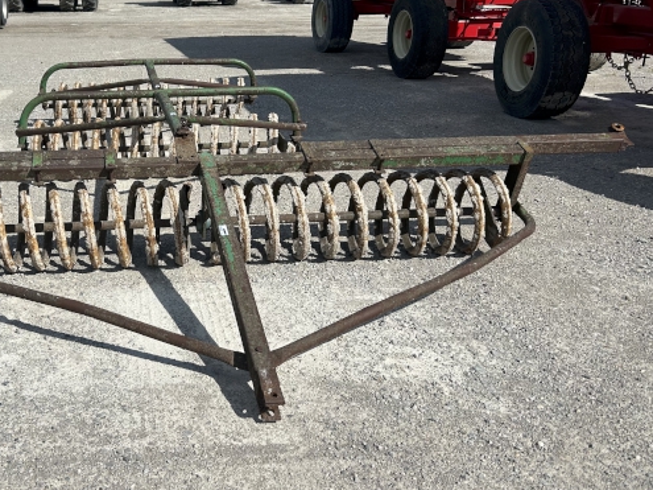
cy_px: 240
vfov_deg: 34.3
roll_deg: +0.6
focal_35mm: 42
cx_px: 149
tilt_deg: -19.7
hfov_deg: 43.1
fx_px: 792
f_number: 1.5
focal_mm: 5.7
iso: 50
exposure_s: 1/8000
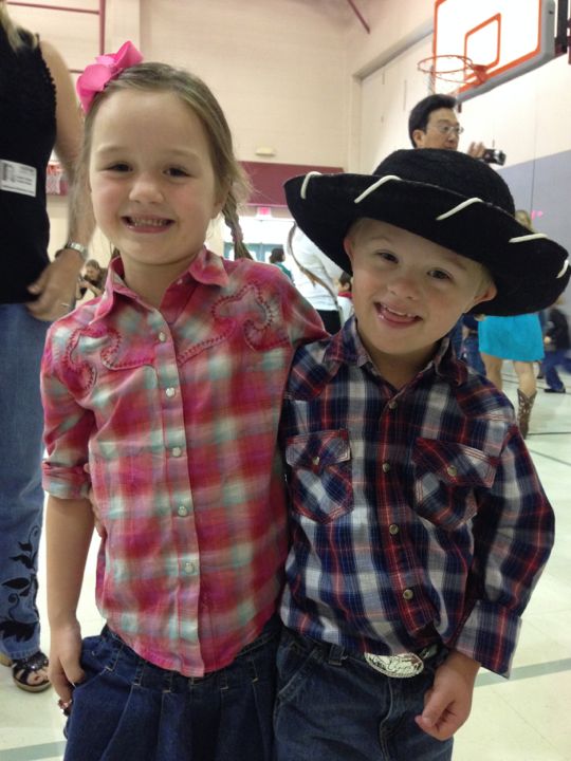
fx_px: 726
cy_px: 380
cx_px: 286
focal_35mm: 33
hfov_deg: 42.9
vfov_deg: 55.4
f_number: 2.4
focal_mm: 4.12
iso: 250
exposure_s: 1/20
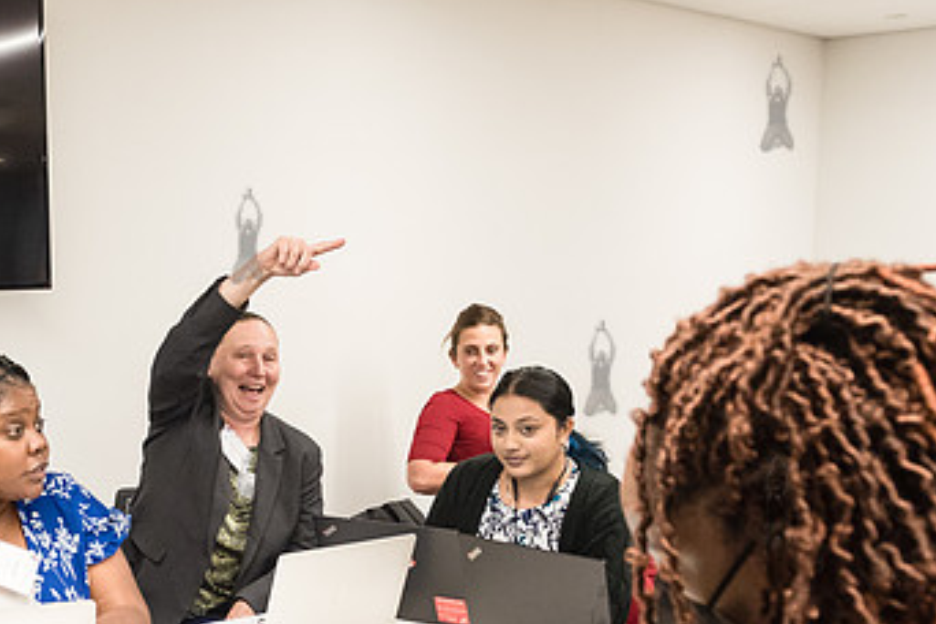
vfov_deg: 25.8
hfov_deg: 37.0
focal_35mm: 52
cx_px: 206
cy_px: 432
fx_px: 1352
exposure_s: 1/250
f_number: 4
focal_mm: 26
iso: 2500
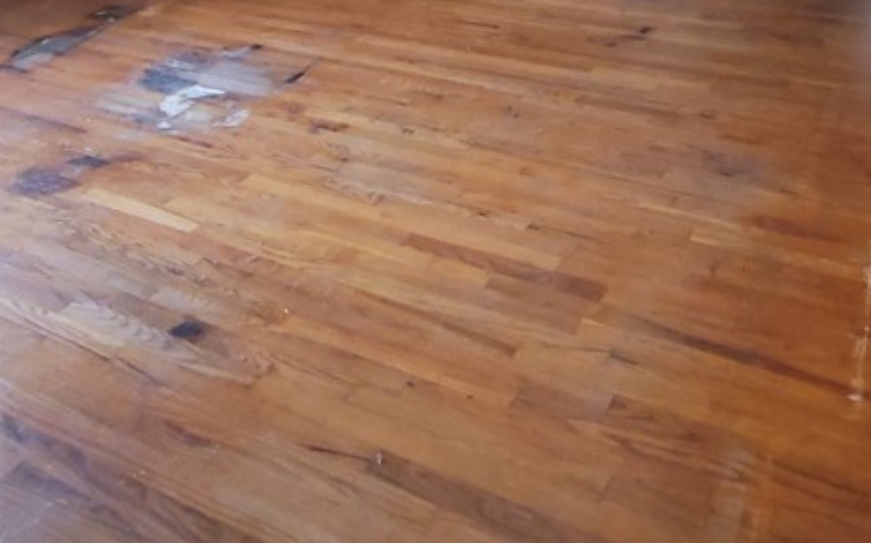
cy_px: -118
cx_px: 578
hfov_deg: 57.0
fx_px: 783
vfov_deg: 31.6
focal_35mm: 33
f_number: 2.2
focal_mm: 2.2
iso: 320
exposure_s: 1/30
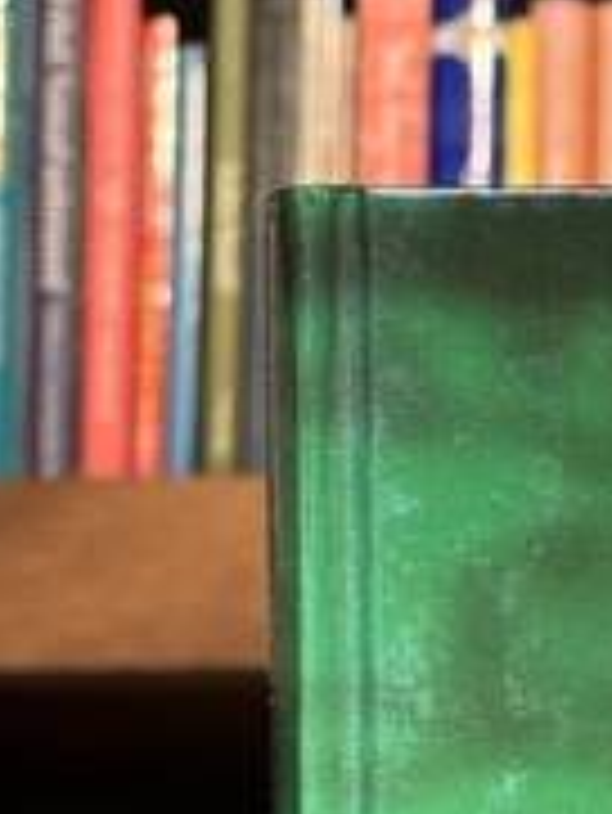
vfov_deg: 6.7
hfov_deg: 5.1
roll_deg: +0.0
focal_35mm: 289
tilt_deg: -0.7
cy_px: 1306
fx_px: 6805
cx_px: 920
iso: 125
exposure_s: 1/99
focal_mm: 9
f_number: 2.8
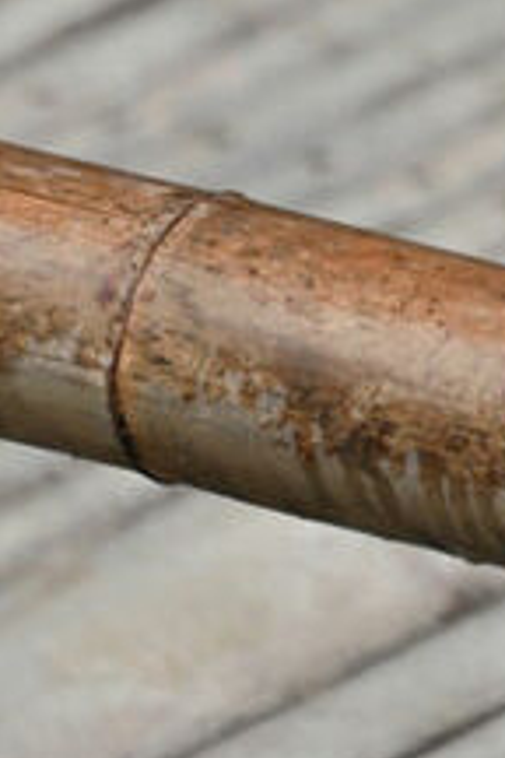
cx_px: 1810
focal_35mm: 1246
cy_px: -556
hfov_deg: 1.1
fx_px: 26216
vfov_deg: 1.7
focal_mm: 172
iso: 125
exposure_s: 1/320
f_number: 2.8
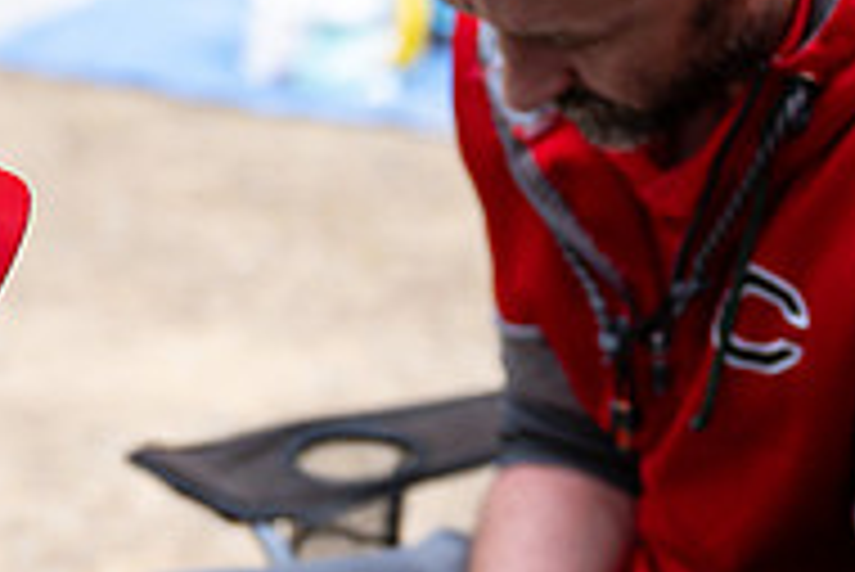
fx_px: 3708
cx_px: 284
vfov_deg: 8.8
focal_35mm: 156
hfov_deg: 13.1
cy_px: 439
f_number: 2.8
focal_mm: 51
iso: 1250
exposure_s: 1/400
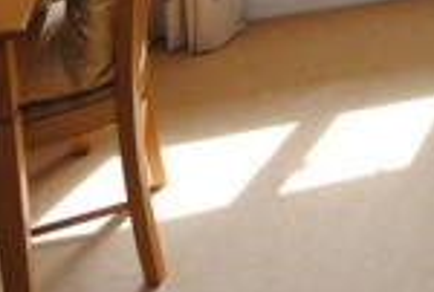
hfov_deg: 28.2
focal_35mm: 65
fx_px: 786
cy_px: -253
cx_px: 473
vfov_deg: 16.9
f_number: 5
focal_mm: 10
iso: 200
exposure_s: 1/100
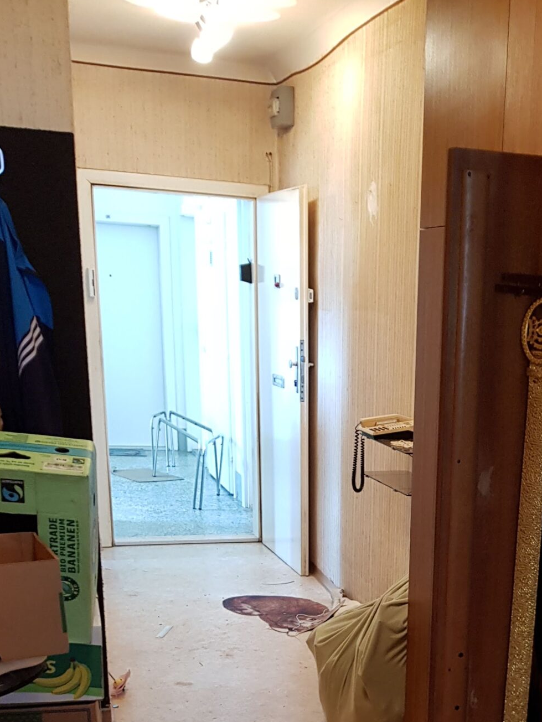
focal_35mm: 51
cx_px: 467
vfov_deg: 34.8
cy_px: 685
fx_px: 1065
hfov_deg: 27.7
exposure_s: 1/33
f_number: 1.7
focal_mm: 4.2
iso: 160
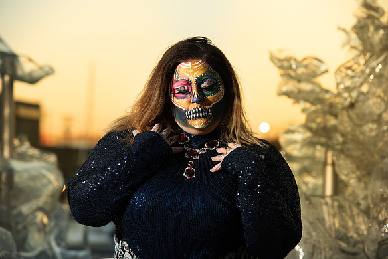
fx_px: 1671
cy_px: 130
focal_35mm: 155
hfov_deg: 13.2
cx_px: 194
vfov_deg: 8.9
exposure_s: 1/250
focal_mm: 155
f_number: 7.1
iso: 250
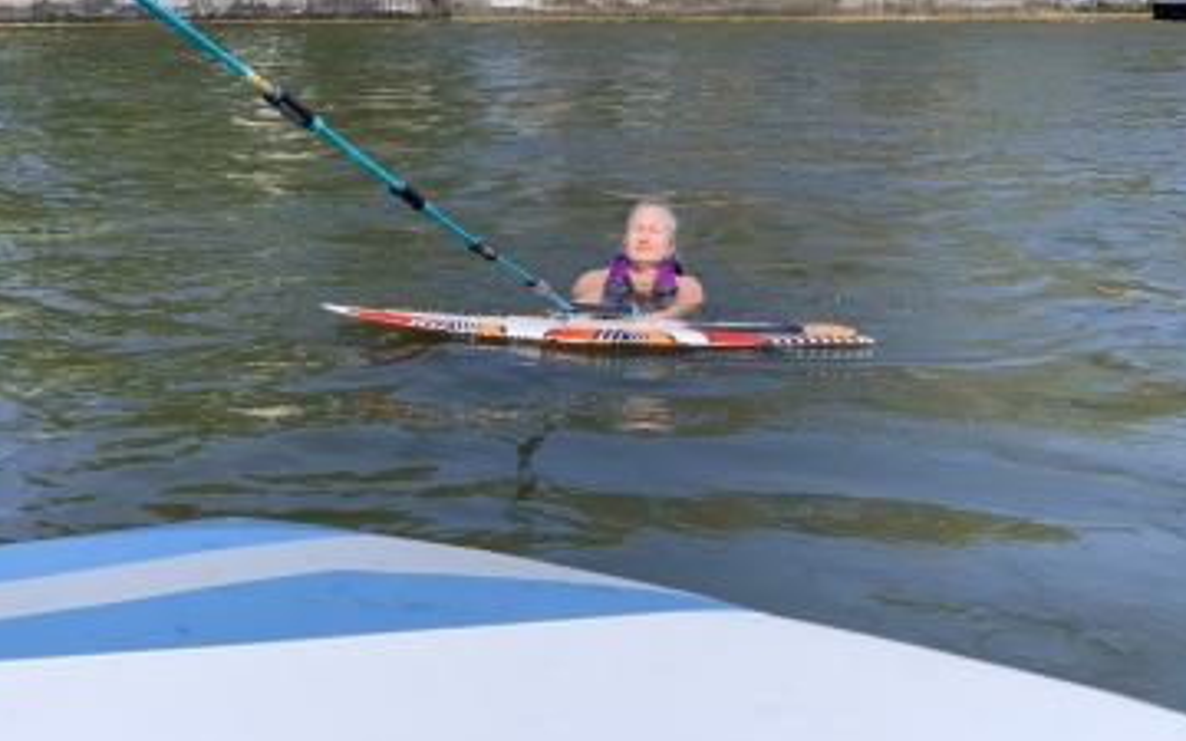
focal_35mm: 56
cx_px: 593
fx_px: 1810
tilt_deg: -9.7
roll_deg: +0.1
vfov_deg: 23.1
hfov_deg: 36.3
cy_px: 316
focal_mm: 6
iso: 16
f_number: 2.4
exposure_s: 1/905
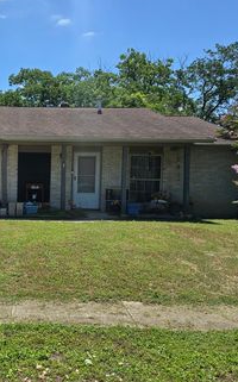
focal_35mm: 38
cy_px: 214
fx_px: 395
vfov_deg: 51.5
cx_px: 11
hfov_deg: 31.5
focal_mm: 6.3
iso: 12
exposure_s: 1/854
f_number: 1.7
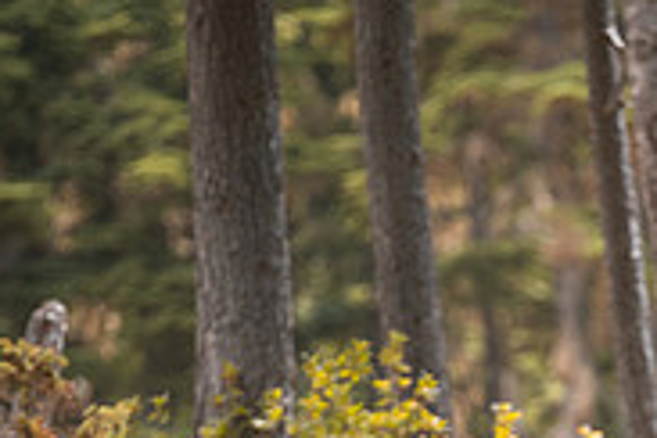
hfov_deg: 3.3
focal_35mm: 618
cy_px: 600
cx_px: 797
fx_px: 11278
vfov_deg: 2.2
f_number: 2.8
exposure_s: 1/1600
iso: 400
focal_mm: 195
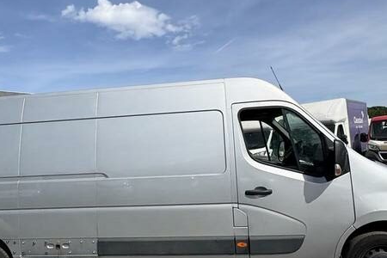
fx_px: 312
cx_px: 175
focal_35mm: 29
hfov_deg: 63.5
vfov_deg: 45.0
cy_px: 133
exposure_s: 1/3390
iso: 50
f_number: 2.2
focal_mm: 2.22
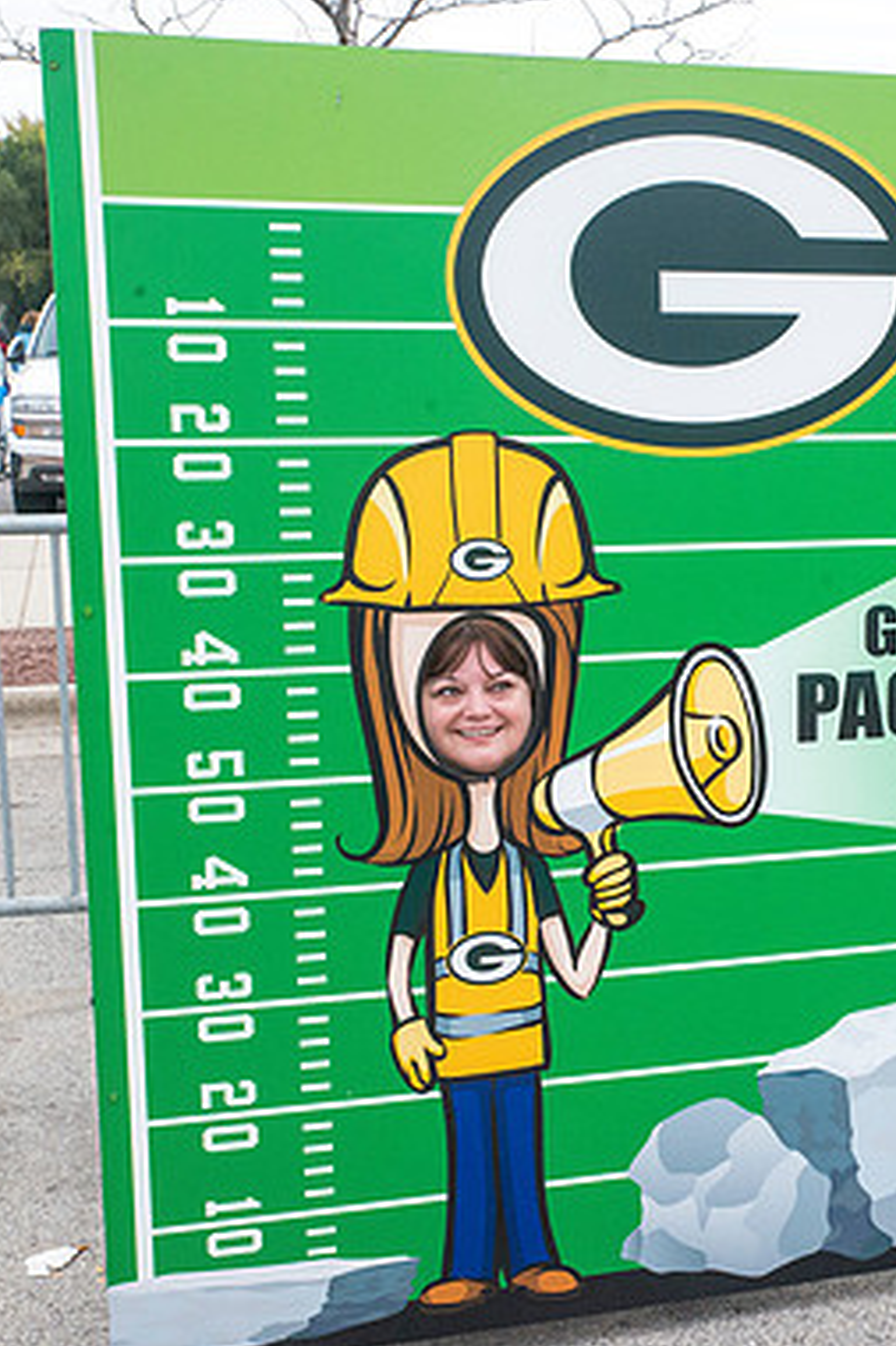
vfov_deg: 34.5
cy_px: 675
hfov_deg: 22.5
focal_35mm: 58
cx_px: 892
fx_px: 2167
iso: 4000
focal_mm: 38
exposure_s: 1/400
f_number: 13
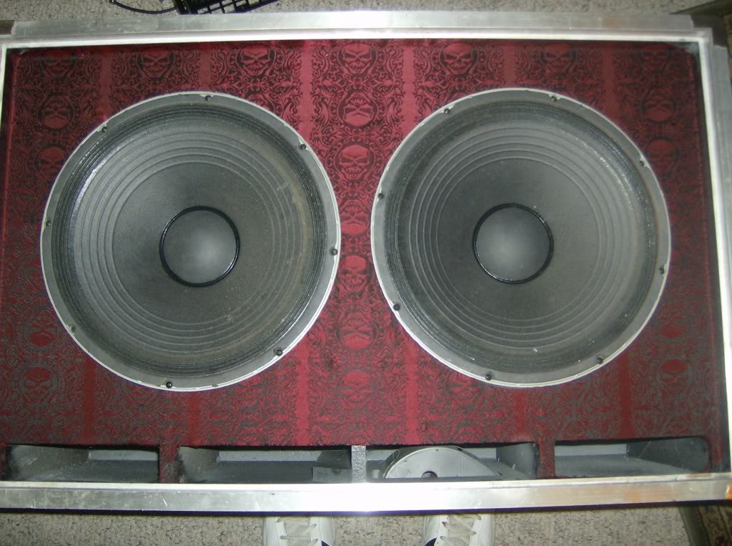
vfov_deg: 39.5
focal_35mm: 36
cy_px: 273
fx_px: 759
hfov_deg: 51.5
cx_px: 366
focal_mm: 6
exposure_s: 1/60
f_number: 2.8
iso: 200
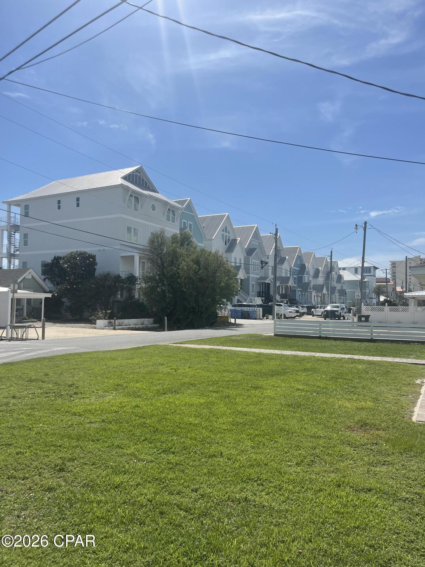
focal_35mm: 25
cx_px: 212
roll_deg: -0.7
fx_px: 409
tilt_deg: +2.5
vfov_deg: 69.4
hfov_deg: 54.9
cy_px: 284
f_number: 1.6
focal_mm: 5.1
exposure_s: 1/5917
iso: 32
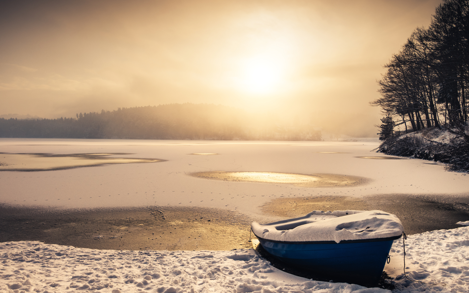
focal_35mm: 25
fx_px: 320
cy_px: 152
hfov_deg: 72.5
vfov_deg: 49.3
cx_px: 234
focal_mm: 8.8
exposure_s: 1/250
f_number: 3.2
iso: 125
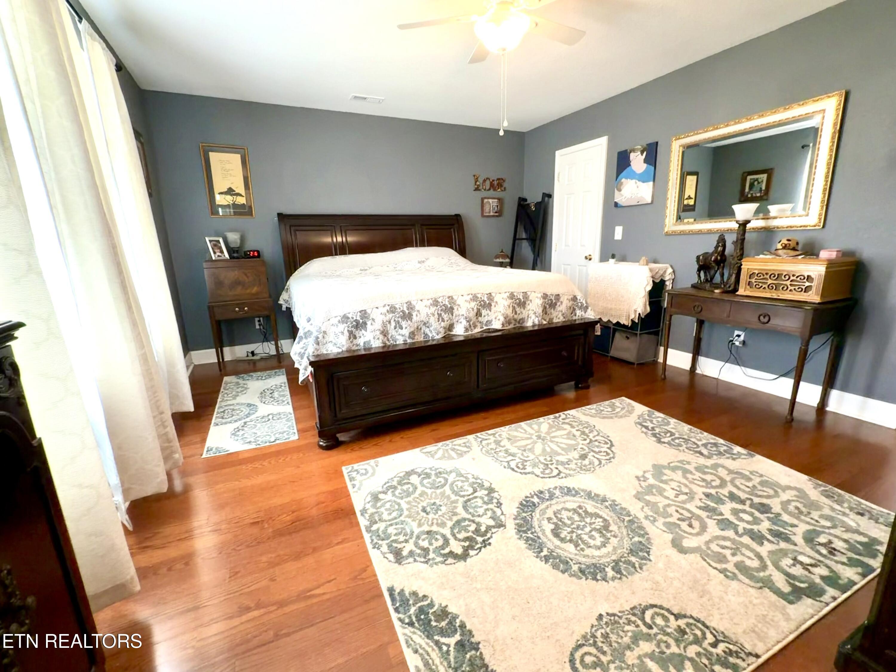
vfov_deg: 85.7
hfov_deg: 102.1
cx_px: 448
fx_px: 362
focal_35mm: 14
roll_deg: -0.1
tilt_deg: -11.5
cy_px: 336
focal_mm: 2.22
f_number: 2.2
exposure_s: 1/60
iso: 20
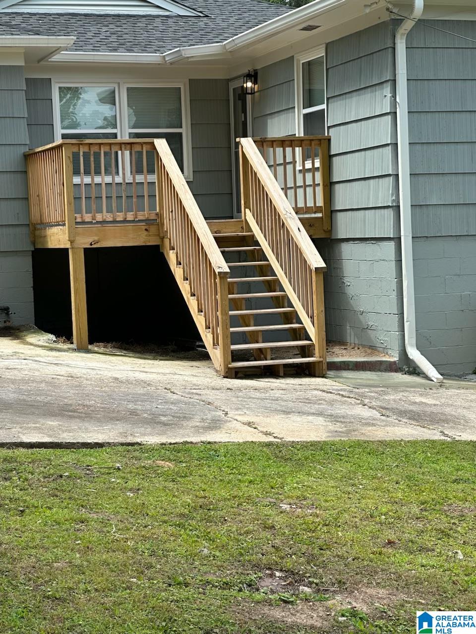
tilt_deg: -2.5
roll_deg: +2.5
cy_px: 317
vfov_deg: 25.3
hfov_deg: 19.1
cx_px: 238
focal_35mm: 77
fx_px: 1412
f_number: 2.8
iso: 32
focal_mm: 9
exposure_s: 1/239
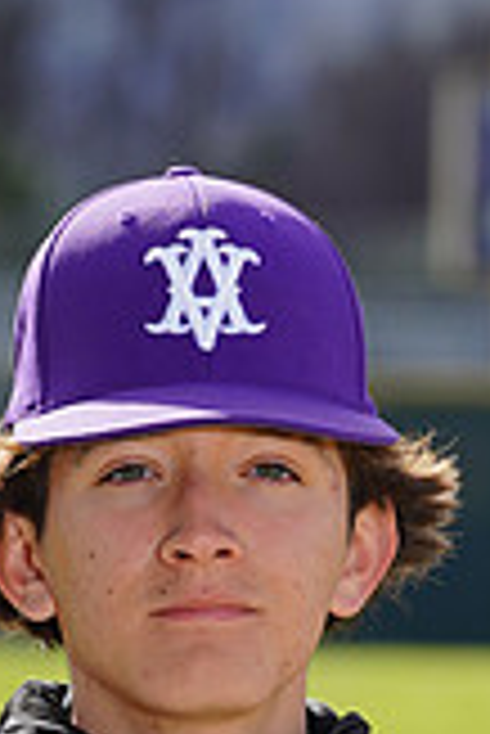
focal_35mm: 711
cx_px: 263
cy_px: 1108
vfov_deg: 2.9
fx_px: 14484
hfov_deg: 1.9
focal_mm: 200
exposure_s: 1/250
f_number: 8
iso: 100
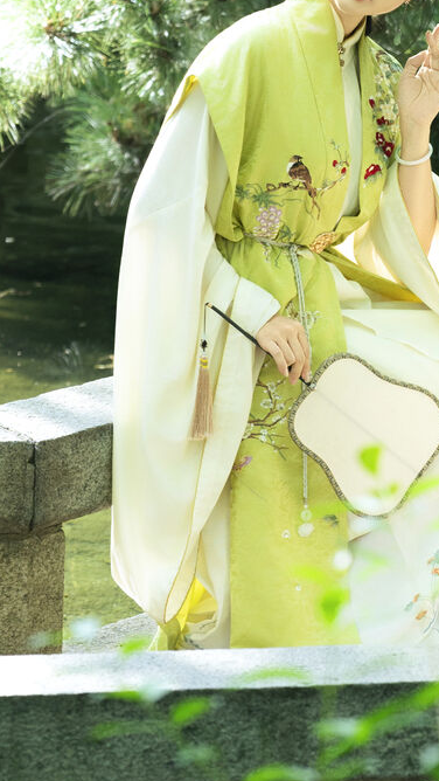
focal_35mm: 254
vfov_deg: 8.5
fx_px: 5254
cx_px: 587
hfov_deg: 4.8
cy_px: 332
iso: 400
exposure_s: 1/200
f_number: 4
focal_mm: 90
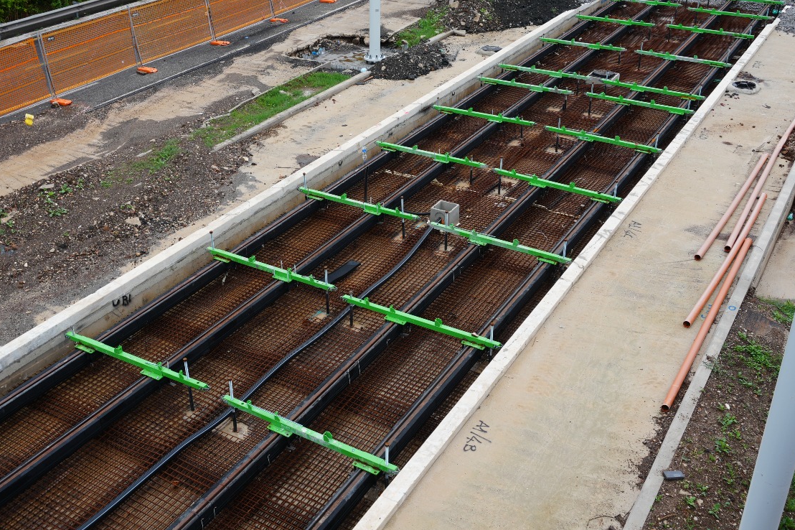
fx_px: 861
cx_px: 371
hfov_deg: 49.5
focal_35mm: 39
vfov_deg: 34.2
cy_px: 247
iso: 100
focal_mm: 24
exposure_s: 1/100
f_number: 7.1
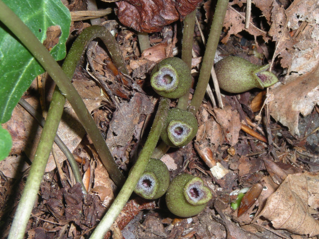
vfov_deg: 15.4
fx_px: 885
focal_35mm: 96
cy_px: 120
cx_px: 159
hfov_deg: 20.4
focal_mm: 14.7
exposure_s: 1/100
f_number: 9.3
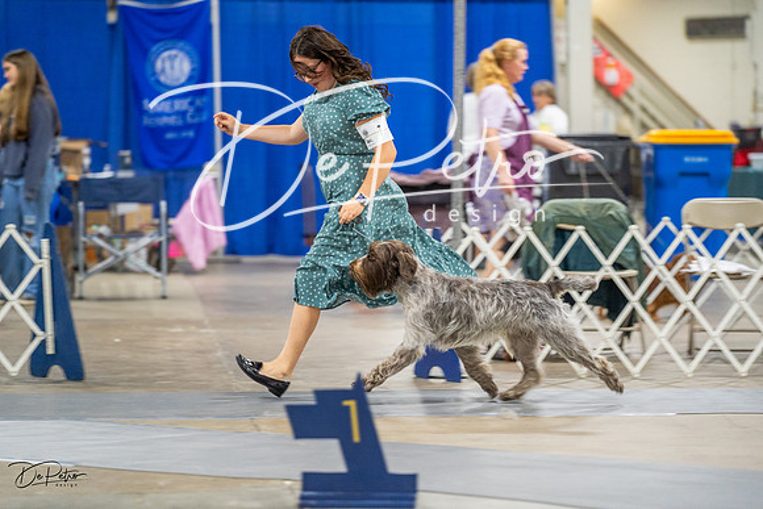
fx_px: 3116
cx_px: 382
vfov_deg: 9.3
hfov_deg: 14.0
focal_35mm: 147
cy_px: 254
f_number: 2.8
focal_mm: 147
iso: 2500
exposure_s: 1/160
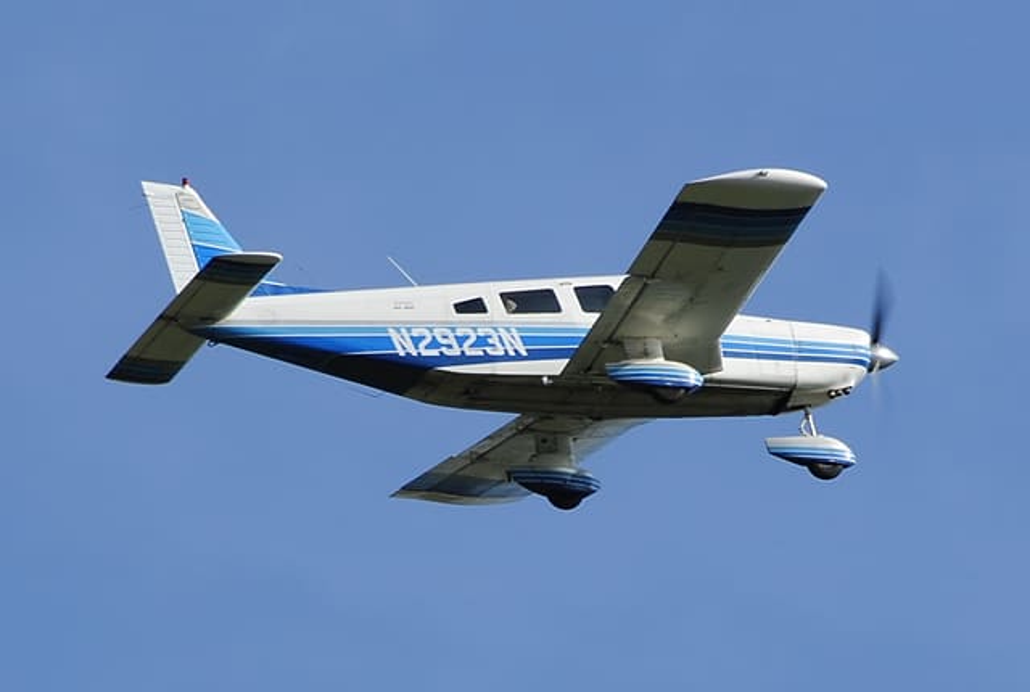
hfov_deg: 6.9
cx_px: 515
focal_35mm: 300
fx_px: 8603
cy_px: 346
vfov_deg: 4.6
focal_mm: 200
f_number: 8
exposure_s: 1/320
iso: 100
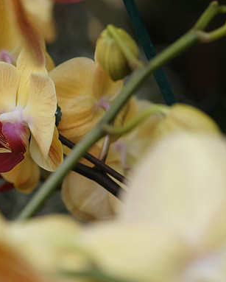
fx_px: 1779
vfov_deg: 9.1
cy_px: 142
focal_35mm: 213
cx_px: 22
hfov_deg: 7.3
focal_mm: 100
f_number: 5.6
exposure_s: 1/80
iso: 200
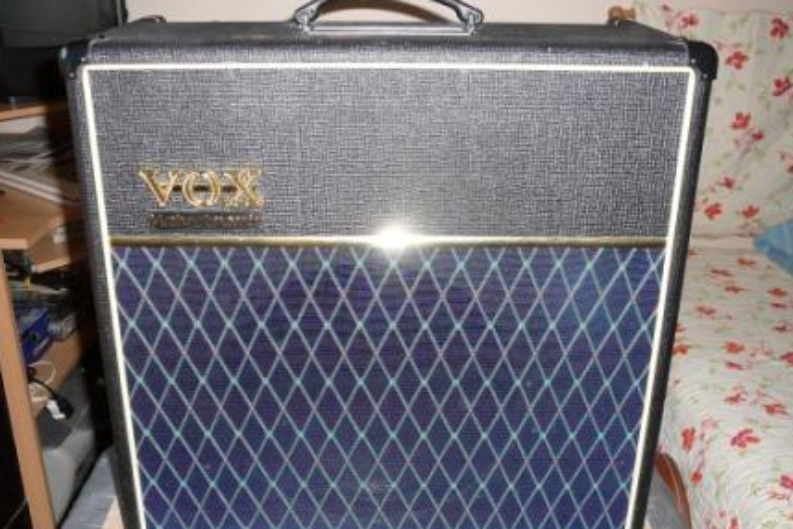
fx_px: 837
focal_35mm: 38
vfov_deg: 35.0
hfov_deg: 50.7
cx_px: 392
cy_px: 303
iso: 125
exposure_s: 1/30
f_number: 2.8
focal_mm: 5.2
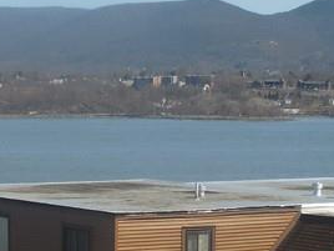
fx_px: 1438
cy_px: 261
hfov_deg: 13.2
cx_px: 140
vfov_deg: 9.9
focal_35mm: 149
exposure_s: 1/1000
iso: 125
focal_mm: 7
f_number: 3.9
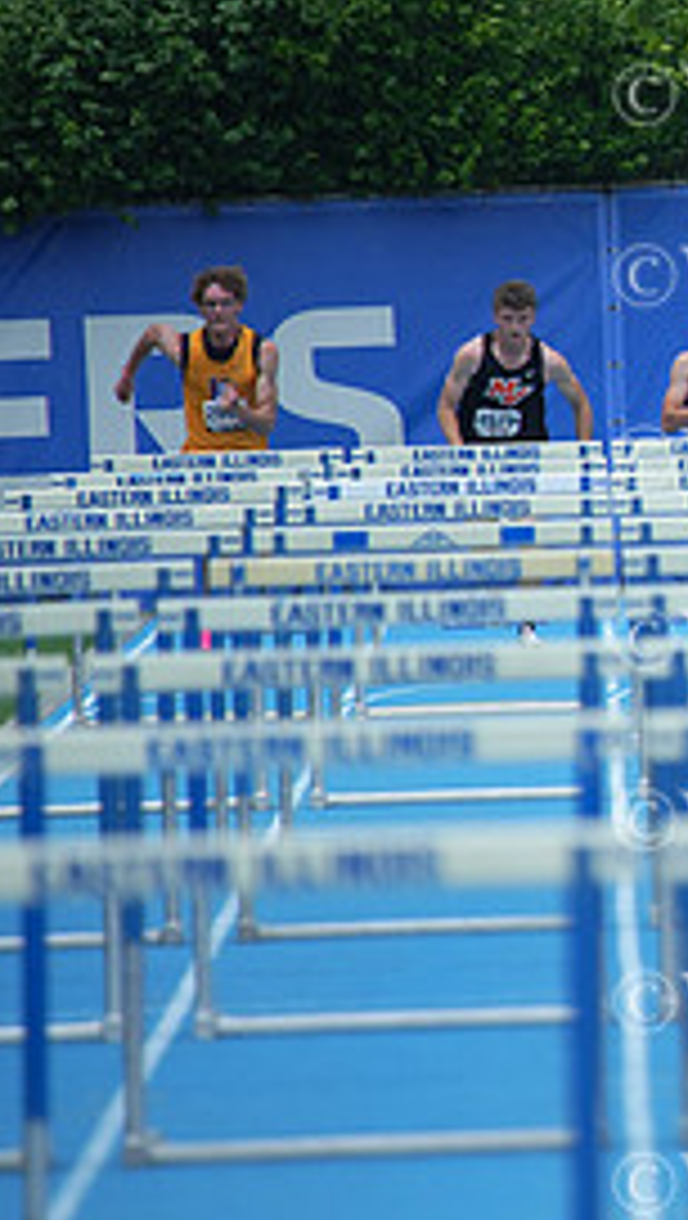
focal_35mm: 896
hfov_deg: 1.4
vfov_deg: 2.4
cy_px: 367
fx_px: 28978
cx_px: 1264
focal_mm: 400
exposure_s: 1/1250
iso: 400
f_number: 5.6
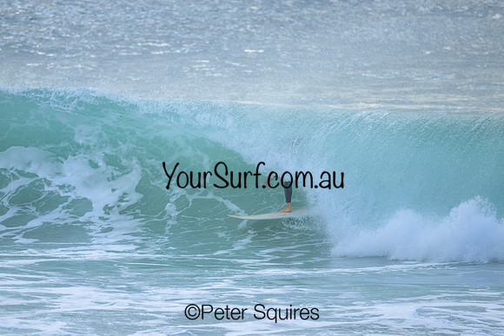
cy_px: 168
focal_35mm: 800
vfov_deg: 1.7
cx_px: 252
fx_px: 11202
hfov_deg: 2.6
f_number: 6.3
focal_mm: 800
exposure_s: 1/2500
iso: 1000
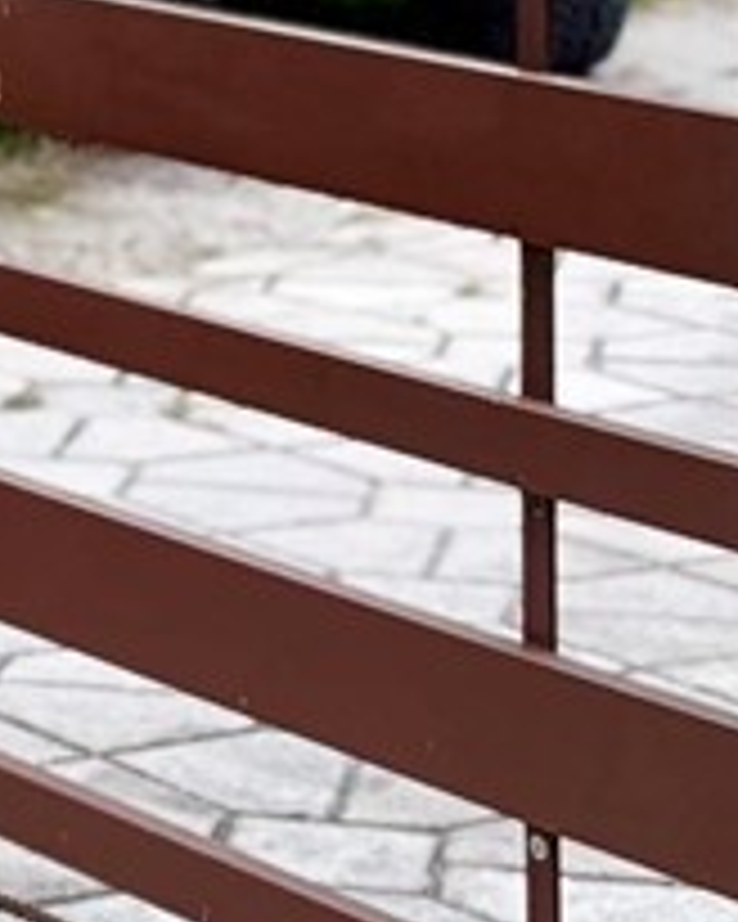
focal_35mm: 183
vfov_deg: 10.0
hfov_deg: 8.1
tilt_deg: -1.6
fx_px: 4996
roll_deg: -0.2
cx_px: -688
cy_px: -661
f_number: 1.78
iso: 80
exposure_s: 1/822
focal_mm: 6.76
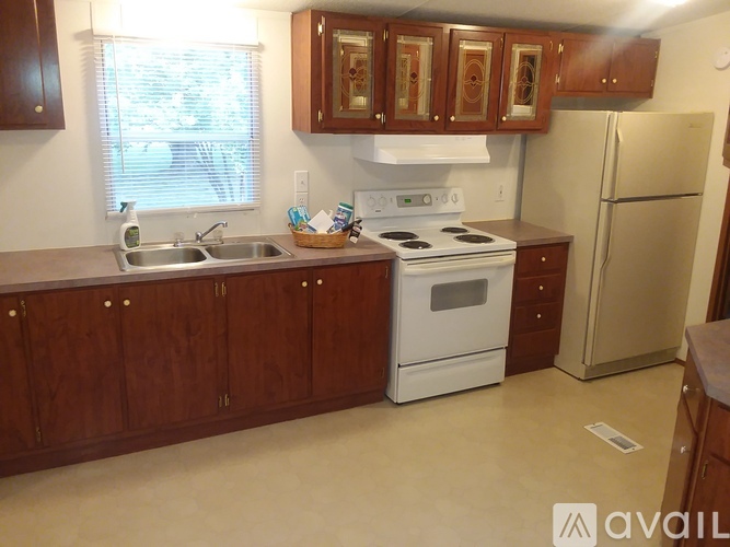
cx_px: 365
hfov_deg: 61.7
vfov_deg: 48.2
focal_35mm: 29
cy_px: 274
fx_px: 611
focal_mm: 2.47
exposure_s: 1/30
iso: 100
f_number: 1.9
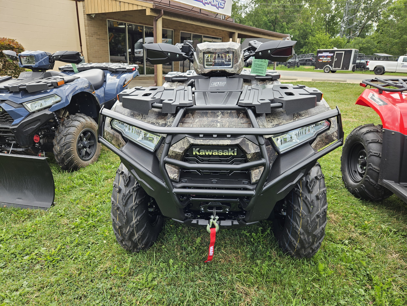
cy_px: 153
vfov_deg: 58.9
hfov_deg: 73.9
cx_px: 204
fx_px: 270
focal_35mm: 23
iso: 25
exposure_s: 1/242
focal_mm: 5.4
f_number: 1.8
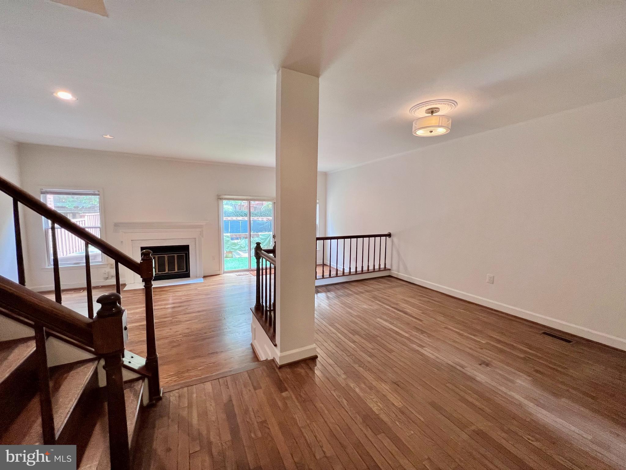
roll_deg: -1.2
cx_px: 313
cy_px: 235
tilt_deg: -6.6
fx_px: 235
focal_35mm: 13
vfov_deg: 89.9
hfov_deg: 106.2
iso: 250
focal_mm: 1.57
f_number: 1.8
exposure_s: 1/120
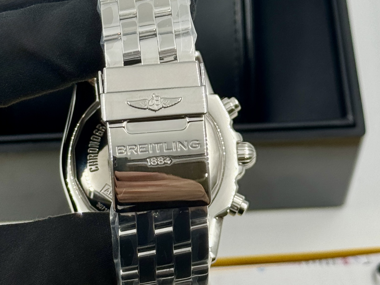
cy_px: 127
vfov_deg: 22.9
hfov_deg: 30.2
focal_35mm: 64
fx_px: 703
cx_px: 153
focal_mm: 6.76
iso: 64
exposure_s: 1/190
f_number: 1.78
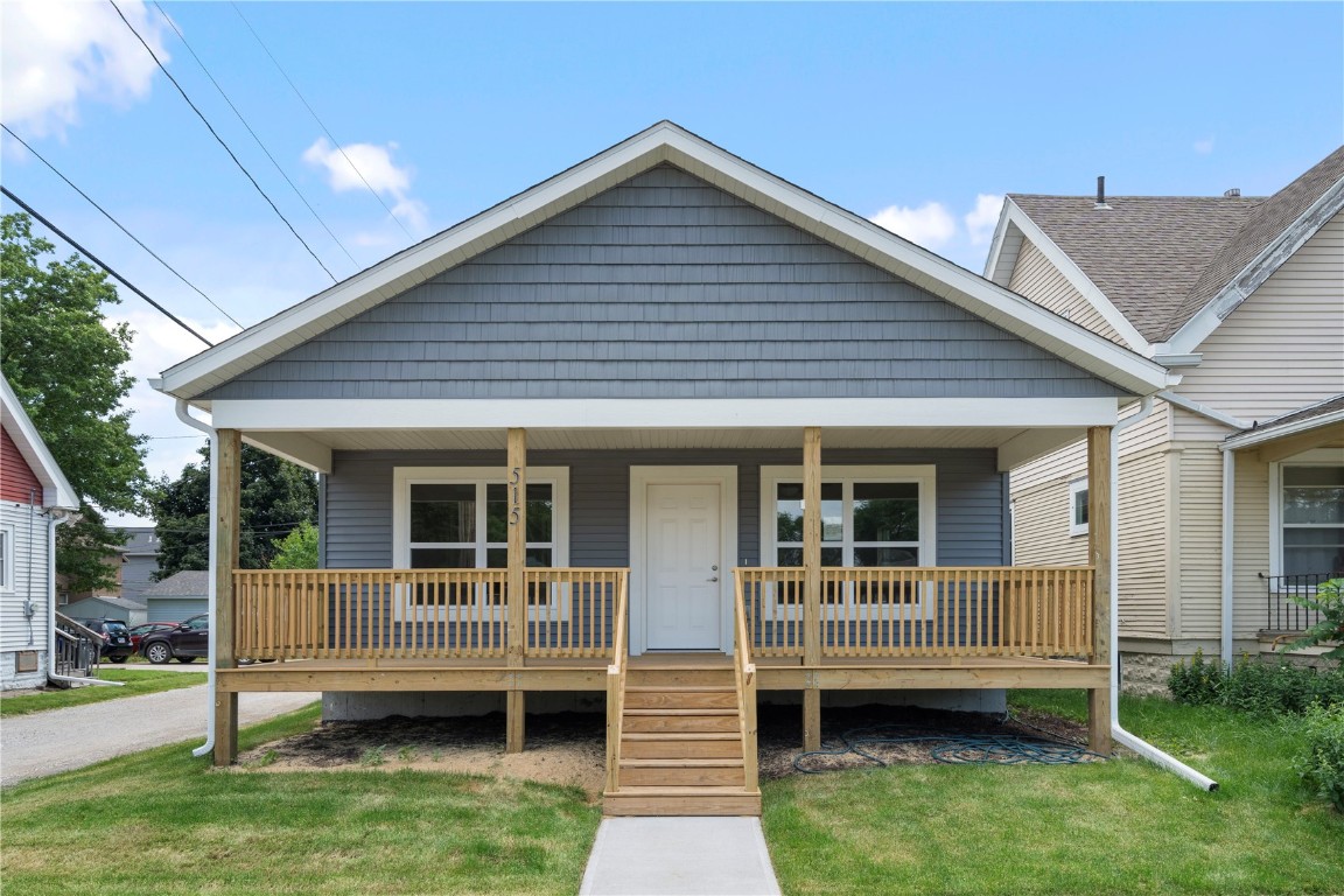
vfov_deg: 59.5
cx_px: 672
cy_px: 448
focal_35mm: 21
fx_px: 784
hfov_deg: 81.2
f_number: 10
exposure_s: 1/320
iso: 400
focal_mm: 21
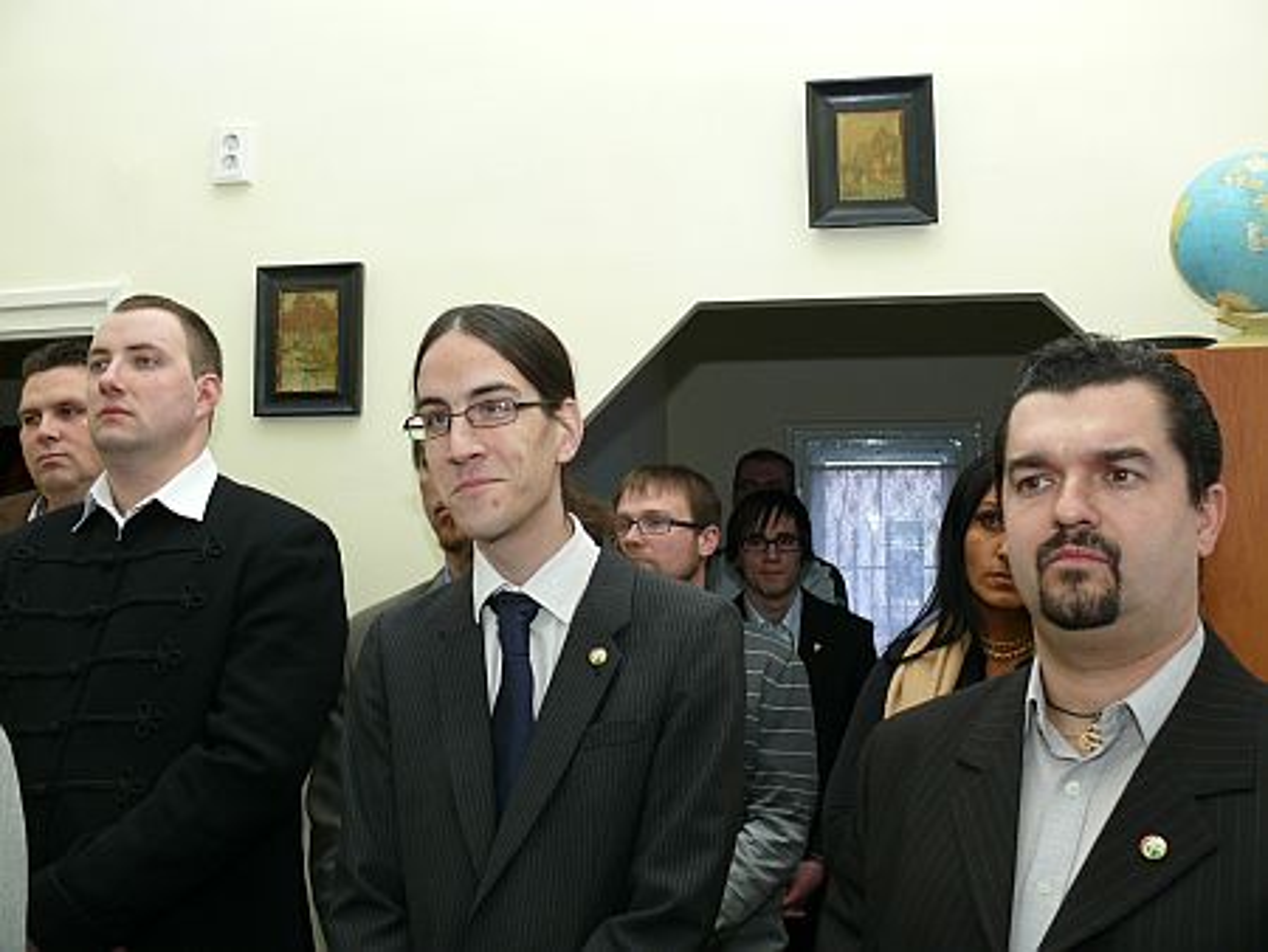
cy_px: 476
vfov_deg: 40.7
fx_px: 1283
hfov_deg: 52.6
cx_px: 634
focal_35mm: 35
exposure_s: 1/30
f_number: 4
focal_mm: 7.4
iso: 100
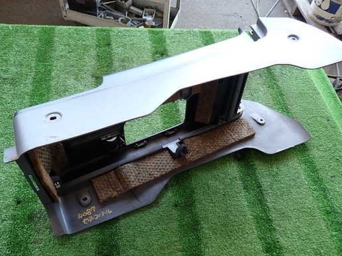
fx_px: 287
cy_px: 134
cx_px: 173
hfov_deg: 61.6
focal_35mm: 29
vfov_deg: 48.2
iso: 160
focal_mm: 4.5
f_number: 2
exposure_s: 1/60
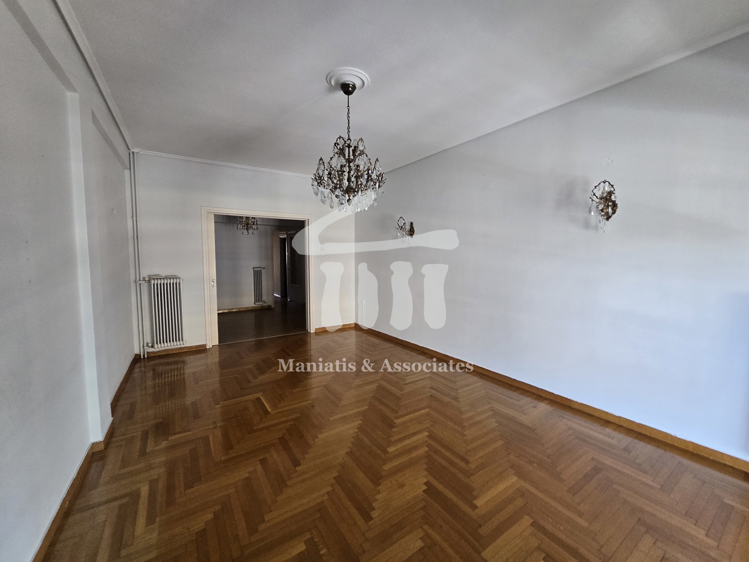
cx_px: 374
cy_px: 281
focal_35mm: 13
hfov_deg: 106.2
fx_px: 281
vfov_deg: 89.9
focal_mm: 2.2
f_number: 2.2
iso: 200
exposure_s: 1/50
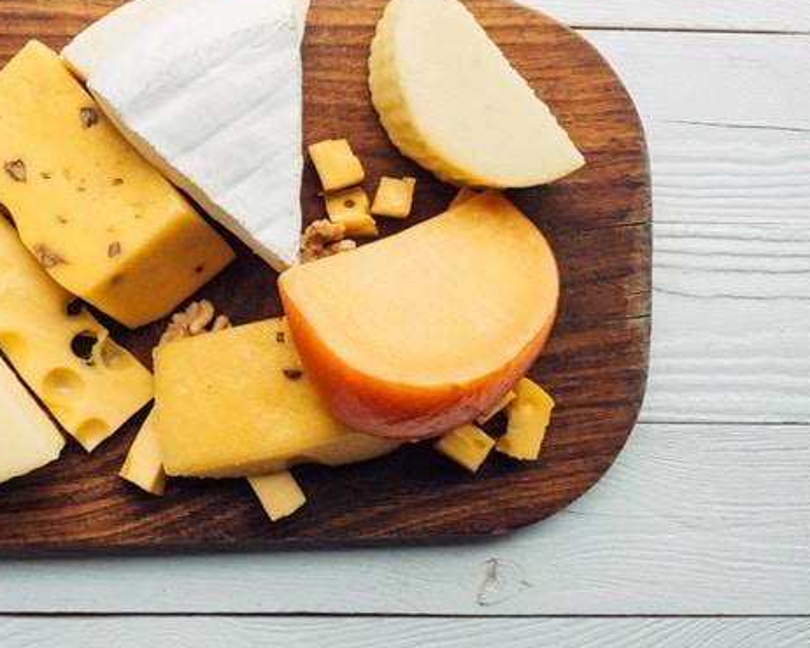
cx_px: 153
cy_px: 305
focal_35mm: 64
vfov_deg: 23.9
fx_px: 1535
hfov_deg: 28.9
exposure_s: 1/15
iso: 800
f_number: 11
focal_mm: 35
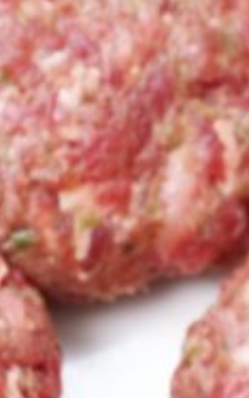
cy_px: 304
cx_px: 653
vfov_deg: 6.0
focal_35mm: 347
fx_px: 3765
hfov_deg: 3.7
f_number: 11
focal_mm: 53
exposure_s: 1/8
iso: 100
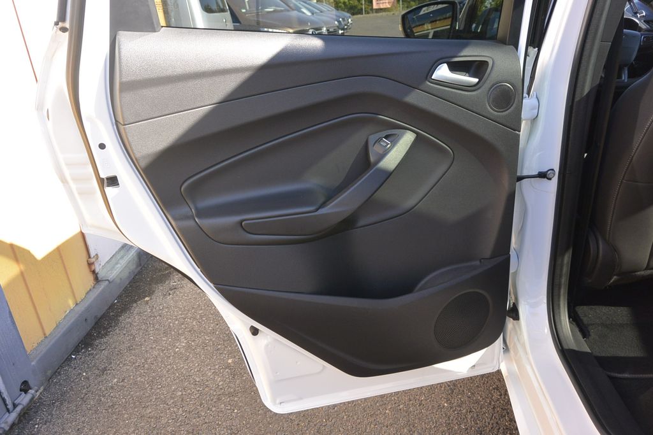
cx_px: 326
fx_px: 490
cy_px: 218
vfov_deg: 47.9
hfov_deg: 67.4
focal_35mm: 27
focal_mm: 10
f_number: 3.5
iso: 160
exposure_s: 1/320
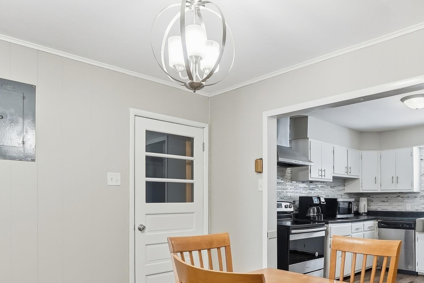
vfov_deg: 45.3
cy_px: 202
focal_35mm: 28
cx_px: 270
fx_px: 330
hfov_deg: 64.3
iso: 100
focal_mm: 10
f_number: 4
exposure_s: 1/160
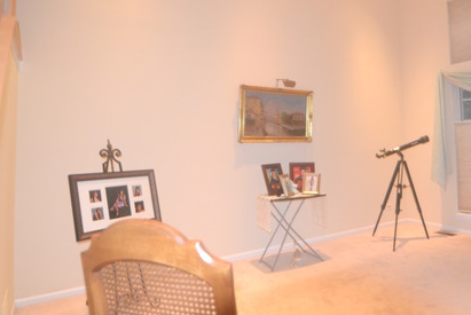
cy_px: 120
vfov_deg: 46.1
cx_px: 336
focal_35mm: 28
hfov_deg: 62.7
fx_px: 367
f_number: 3.8
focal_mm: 12
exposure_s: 1/60
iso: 800
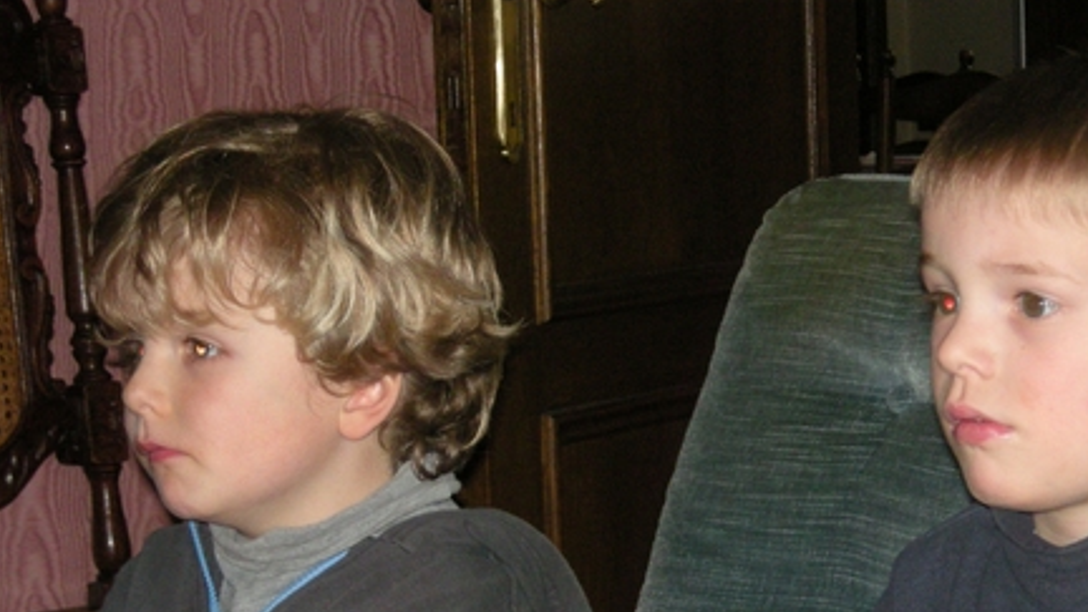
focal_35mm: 127
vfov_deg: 9.5
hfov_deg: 16.8
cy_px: 388
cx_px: 733
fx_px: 3664
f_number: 4.1
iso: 341
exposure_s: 1/60
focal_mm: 13.7
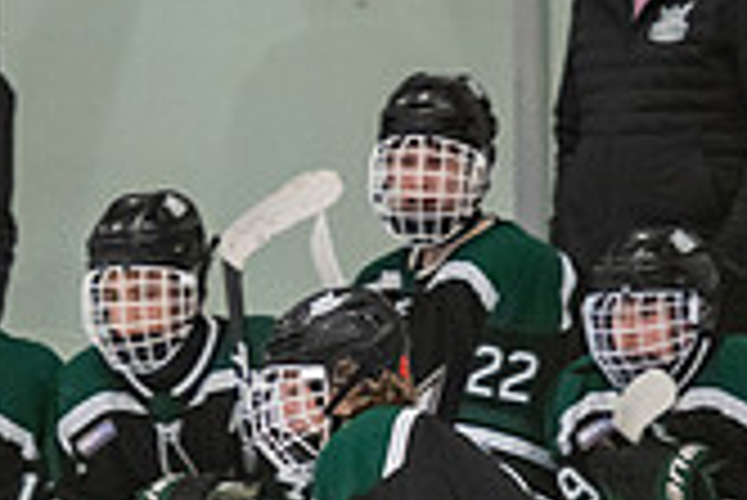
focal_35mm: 835
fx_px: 17341
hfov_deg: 2.5
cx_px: 154
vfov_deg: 1.6
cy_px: 760
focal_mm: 155
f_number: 3.2
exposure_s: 1/640
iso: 2000
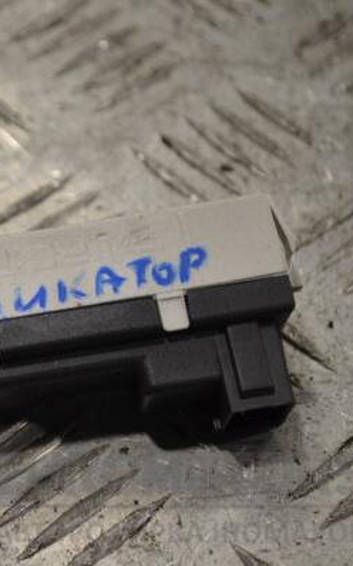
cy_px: 284
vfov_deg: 18.8
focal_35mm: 111
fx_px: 1709
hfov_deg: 11.6
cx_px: -33
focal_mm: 48
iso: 400
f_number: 5.6
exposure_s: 1/125
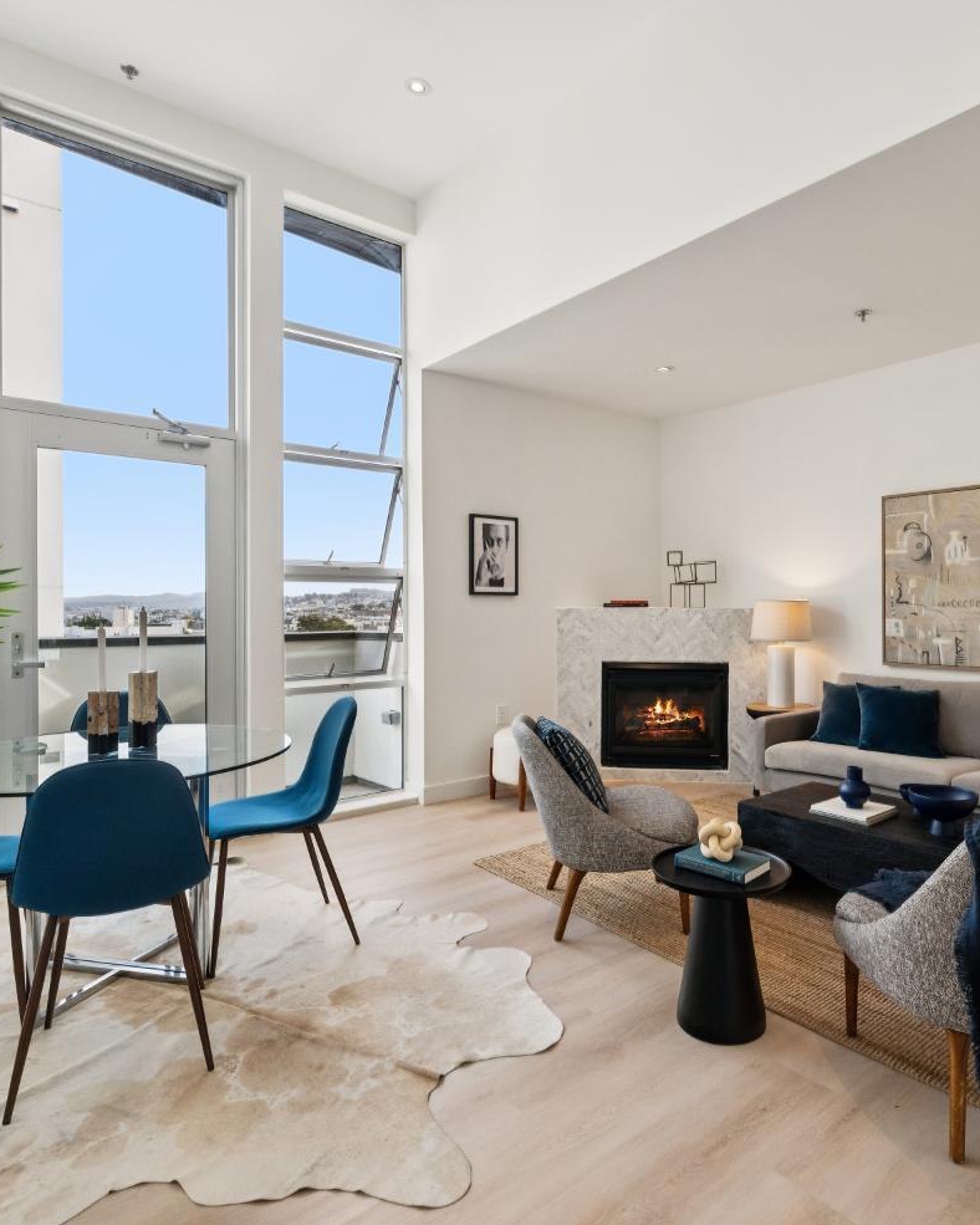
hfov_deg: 65.7
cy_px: 621
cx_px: 582
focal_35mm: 21
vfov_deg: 78.4
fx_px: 751
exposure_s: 1/30
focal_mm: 14.5
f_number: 8
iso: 180
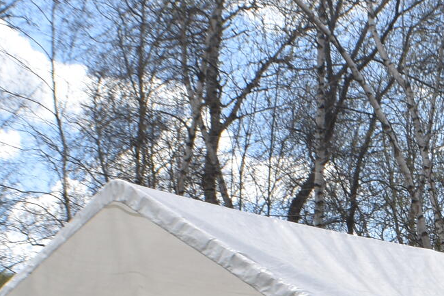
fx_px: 1964
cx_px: 662
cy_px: 425
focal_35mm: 159
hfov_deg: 12.3
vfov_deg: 8.4
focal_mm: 23
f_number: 8
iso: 125
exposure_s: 1/250
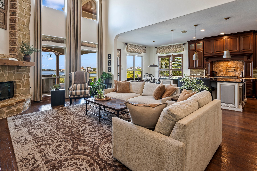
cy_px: 71
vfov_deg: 64.0
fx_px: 136
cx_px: 123
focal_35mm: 19
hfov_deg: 86.9
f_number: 4.5
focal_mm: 16
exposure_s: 1/2
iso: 125
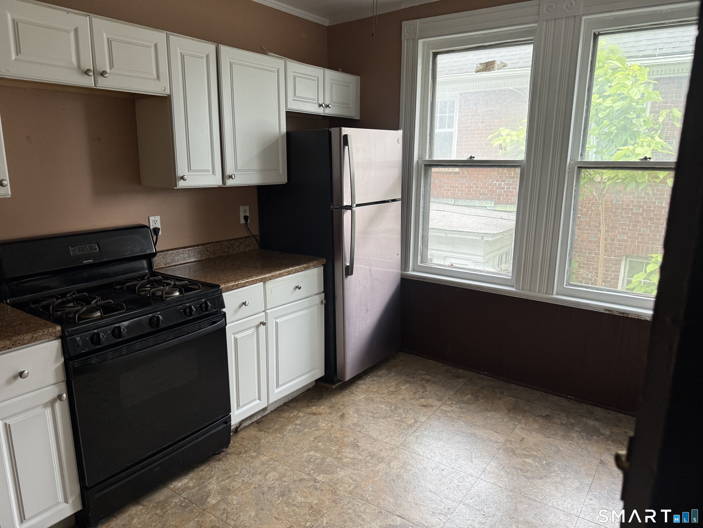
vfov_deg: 56.8
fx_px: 487
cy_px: 264
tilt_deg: -11.0
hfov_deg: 71.6
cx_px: 352
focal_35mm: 24
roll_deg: -0.6
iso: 200
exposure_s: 1/117
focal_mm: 6.76
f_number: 1.78
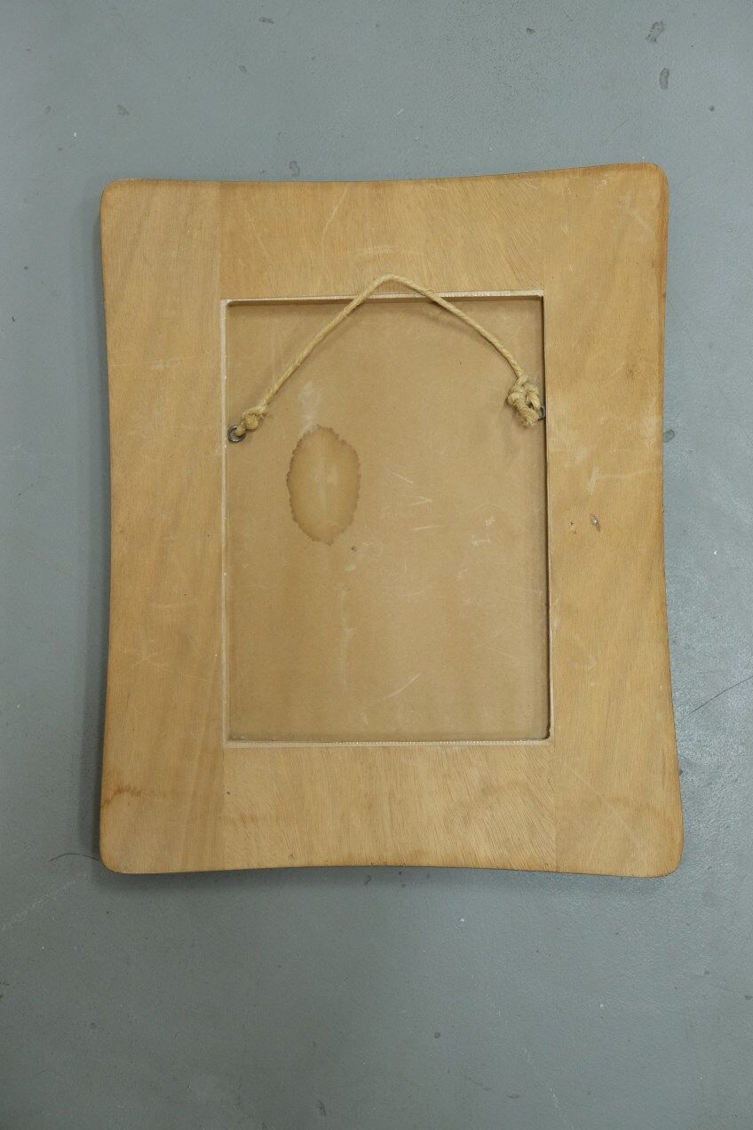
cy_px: 565
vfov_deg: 40.3
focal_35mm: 49
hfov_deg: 27.5
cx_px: 376
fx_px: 1537
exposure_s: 1/50
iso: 2000
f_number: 3.6
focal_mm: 32.9
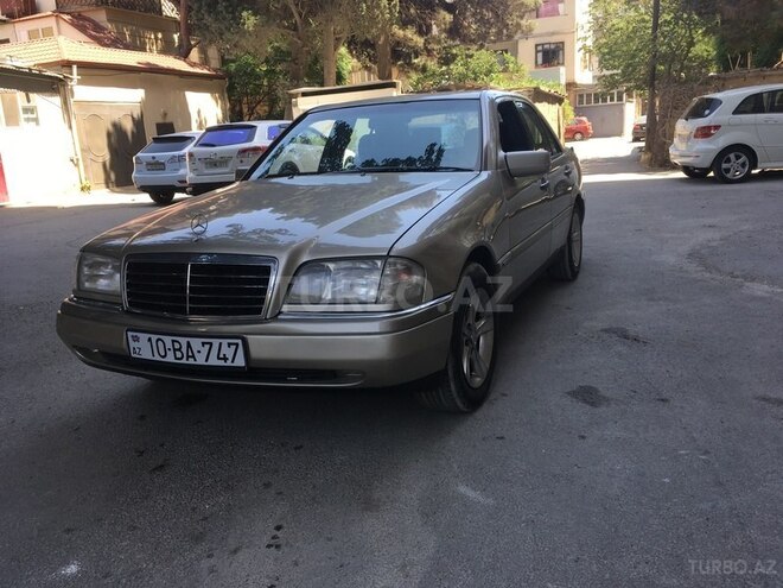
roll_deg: +3.9
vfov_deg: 48.2
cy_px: 294
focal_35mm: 29
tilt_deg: -13.9
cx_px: 392
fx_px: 656
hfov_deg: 61.7
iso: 25
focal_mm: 4.15
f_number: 2.2
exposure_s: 1/250
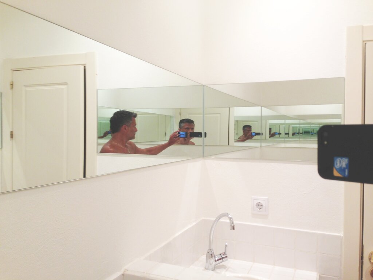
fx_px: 356
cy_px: 140
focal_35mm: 33
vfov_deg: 42.9
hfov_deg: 55.4
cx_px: 186
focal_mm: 4.13
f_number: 2.4
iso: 50
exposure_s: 1/20
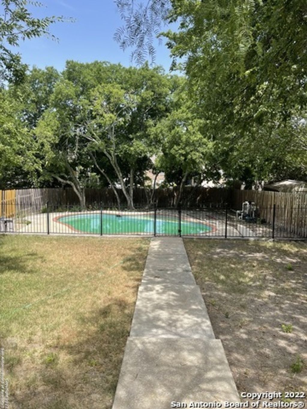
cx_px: 154
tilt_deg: -10.1
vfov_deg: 67.3
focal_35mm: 26
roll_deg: +0.0
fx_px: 307
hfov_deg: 53.1
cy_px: 204
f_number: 1.6
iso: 32
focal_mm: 5.1
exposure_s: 1/1238
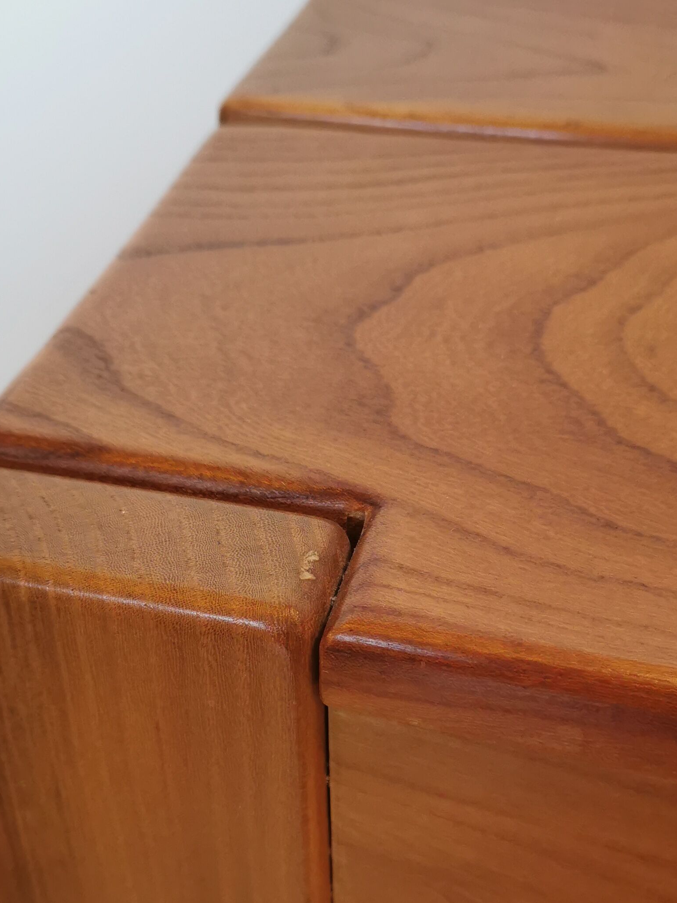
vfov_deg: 39.4
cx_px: 281
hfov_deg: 30.2
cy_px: 556
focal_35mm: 48
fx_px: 1252
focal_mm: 5.58
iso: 200
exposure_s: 1/50
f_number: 1.8
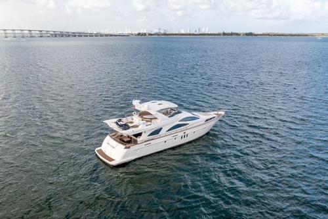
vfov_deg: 46.4
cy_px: 110
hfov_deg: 65.5
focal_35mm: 28
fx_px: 255
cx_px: 164
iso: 200
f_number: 5
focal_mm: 10.26
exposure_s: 1/240
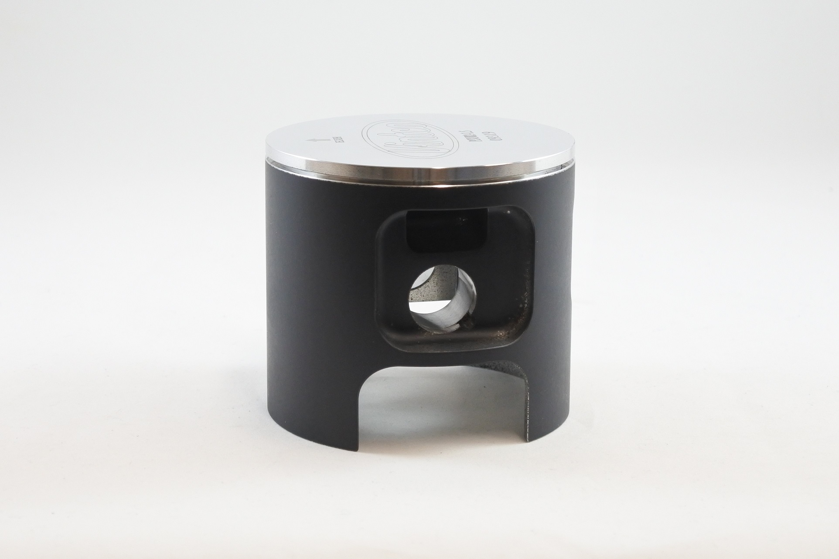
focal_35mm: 52
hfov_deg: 38.2
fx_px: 1212
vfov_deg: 26.0
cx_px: 420
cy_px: 280
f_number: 4.5
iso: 640
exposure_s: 1/125
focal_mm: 19.3
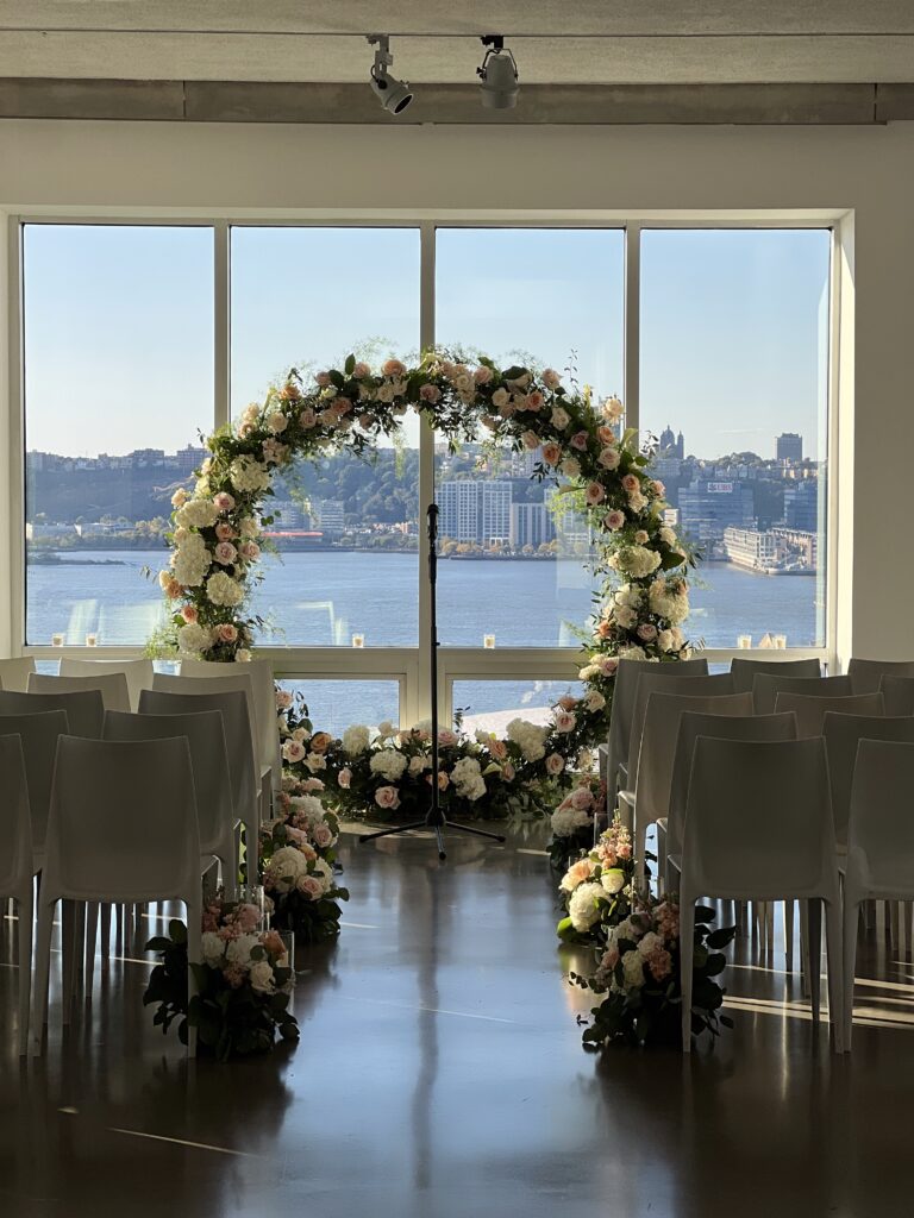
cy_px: 609
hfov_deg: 19.1
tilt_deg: -1.7
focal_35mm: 77
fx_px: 2711
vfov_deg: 25.3
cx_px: 457
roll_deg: +0.5
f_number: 2.8
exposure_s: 1/216
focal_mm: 9
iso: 25
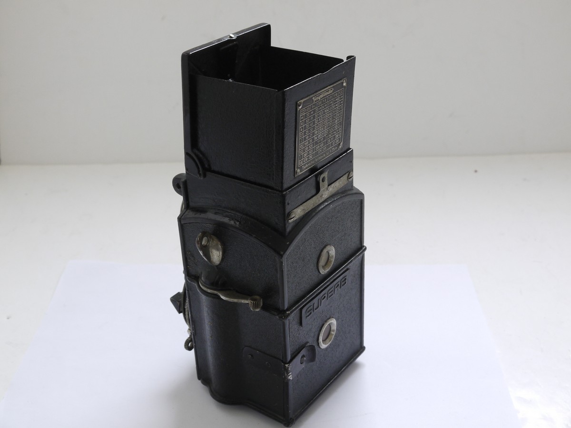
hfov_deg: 39.7
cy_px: 214
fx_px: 792
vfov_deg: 30.3
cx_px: 286
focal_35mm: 48
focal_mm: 24
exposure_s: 1/20
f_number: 10
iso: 400
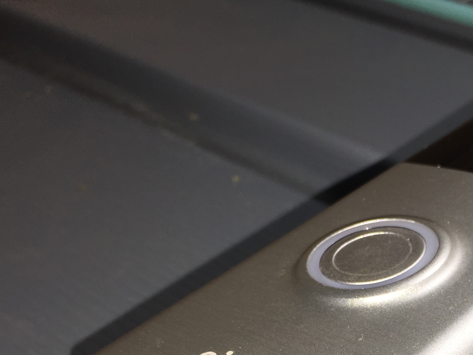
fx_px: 806
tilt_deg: -38.7
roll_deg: -0.3
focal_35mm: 59
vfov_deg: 23.9
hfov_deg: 30.5
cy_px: 344
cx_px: 467
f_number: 2.2
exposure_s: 1/93
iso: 32
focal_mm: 4.15
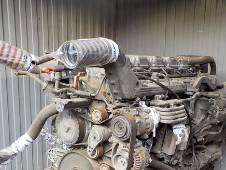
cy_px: 121
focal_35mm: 44
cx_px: 128
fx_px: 287
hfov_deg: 42.9
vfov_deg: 32.4
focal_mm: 4.1
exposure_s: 1/60
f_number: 3.3
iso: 125
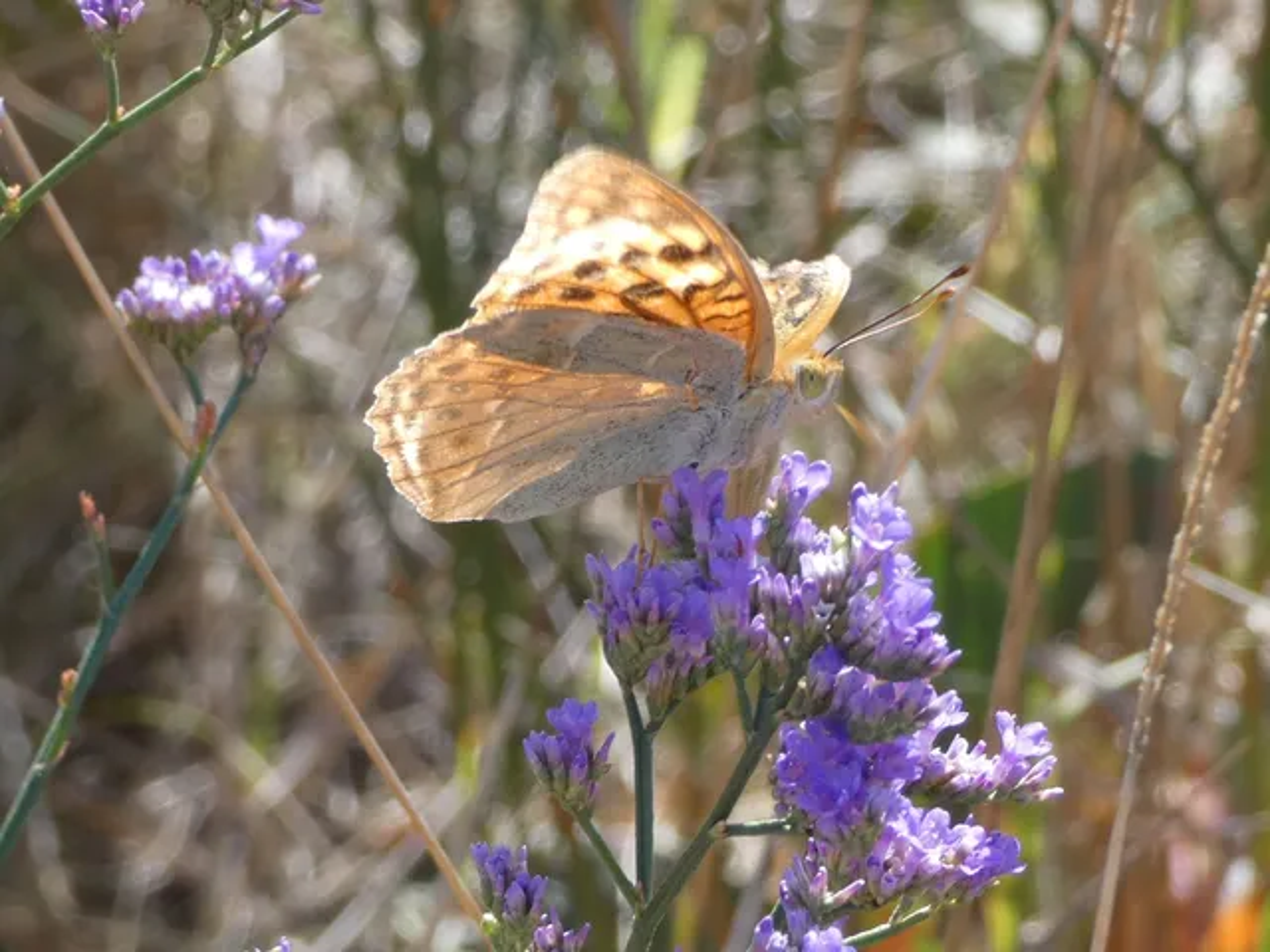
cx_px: 635
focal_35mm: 144
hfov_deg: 13.7
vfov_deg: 10.3
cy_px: 476
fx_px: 5283
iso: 100
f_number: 5.3
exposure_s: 1/80
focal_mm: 25.8
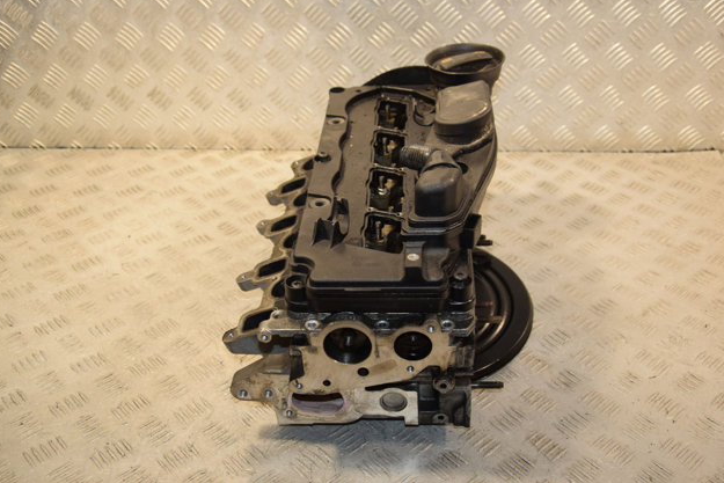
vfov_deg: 31.2
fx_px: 865
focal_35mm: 43
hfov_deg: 45.4
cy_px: 241
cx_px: 363
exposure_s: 1/200
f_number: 5.6
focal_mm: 28
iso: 800
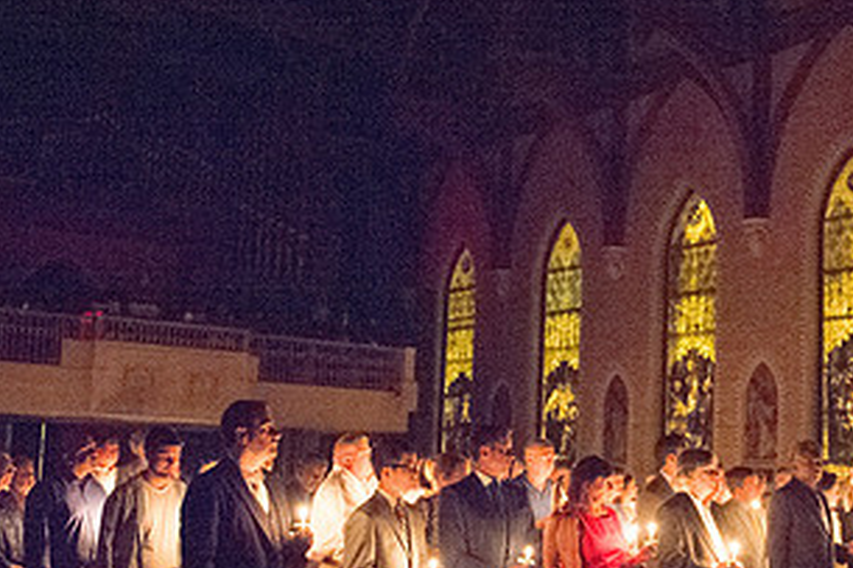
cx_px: 646
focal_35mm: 59
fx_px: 1397
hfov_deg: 33.2
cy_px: 322
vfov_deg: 23.0
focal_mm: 31
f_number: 2.8
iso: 12800
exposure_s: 1/60
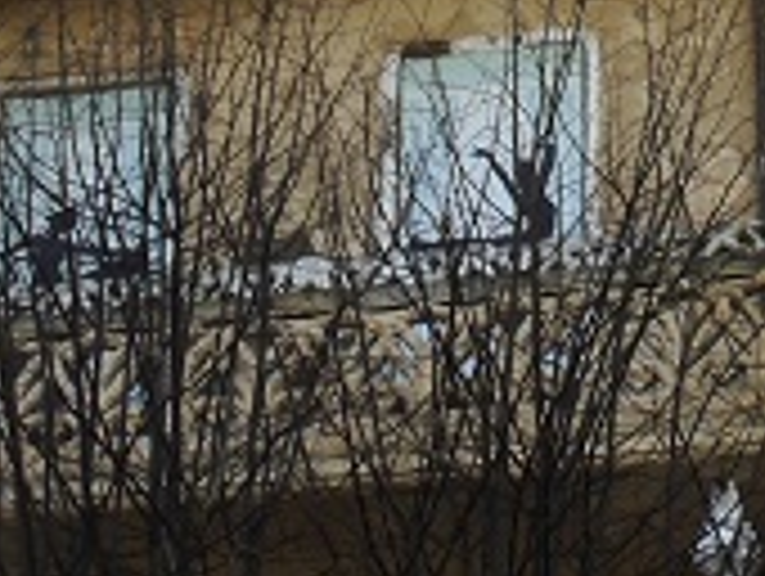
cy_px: -500
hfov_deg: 12.3
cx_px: 657
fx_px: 3541
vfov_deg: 8.9
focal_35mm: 160
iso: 80
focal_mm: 6.1
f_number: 7.9
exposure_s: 1/80
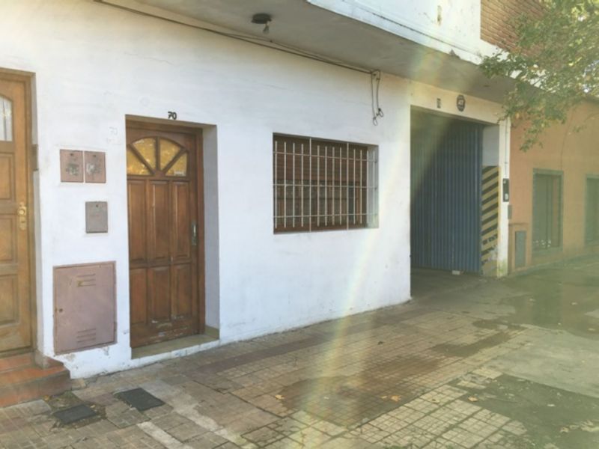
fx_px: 502
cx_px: 300
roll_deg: +0.4
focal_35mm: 29
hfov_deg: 61.7
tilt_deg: -2.0
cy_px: 224
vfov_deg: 48.2
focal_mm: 4.15
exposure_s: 1/158
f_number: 2.2
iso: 25
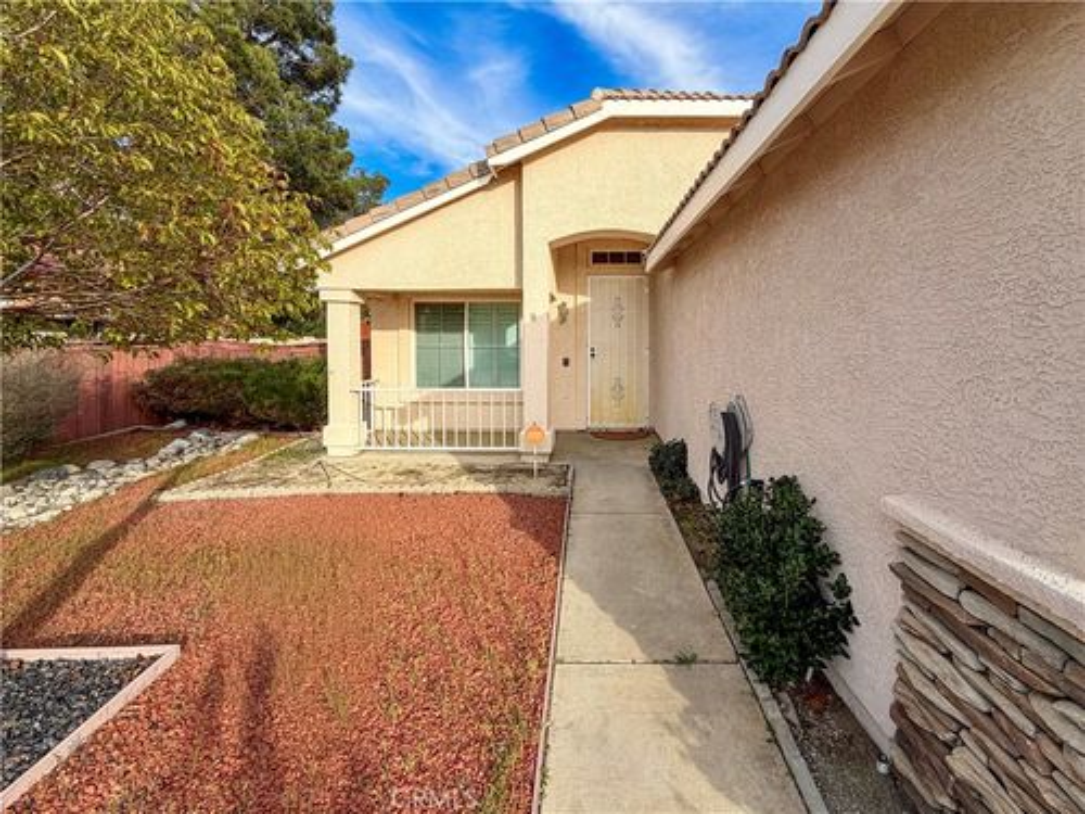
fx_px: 439
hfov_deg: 102.1
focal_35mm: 14
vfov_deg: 85.7
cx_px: 542
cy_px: 407
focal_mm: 2.22
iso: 40
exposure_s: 1/690
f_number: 2.2
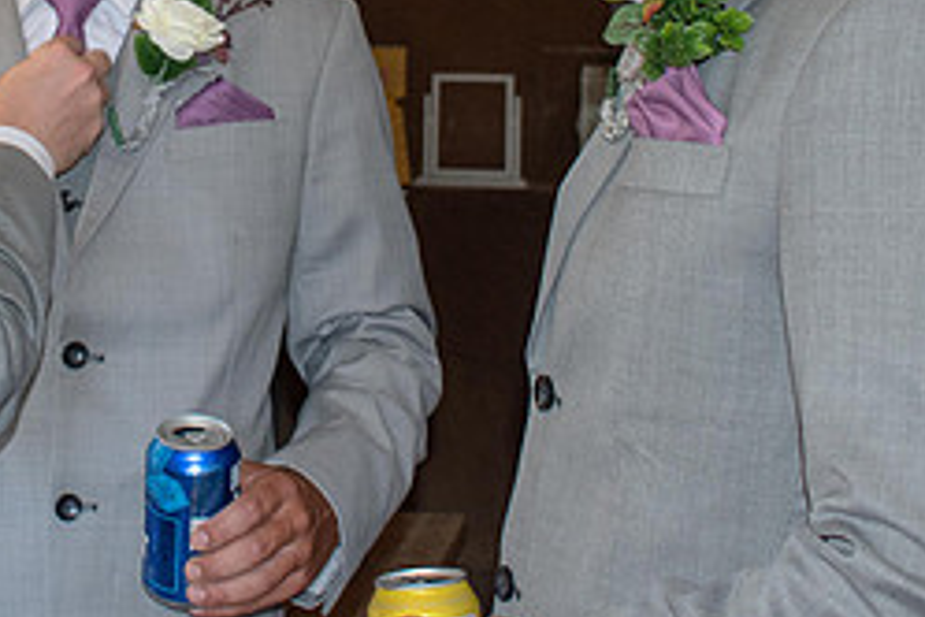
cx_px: 171
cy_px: -76
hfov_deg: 23.8
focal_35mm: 84
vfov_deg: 15.8
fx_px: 2158
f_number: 5
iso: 800
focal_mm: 24
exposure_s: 1/100
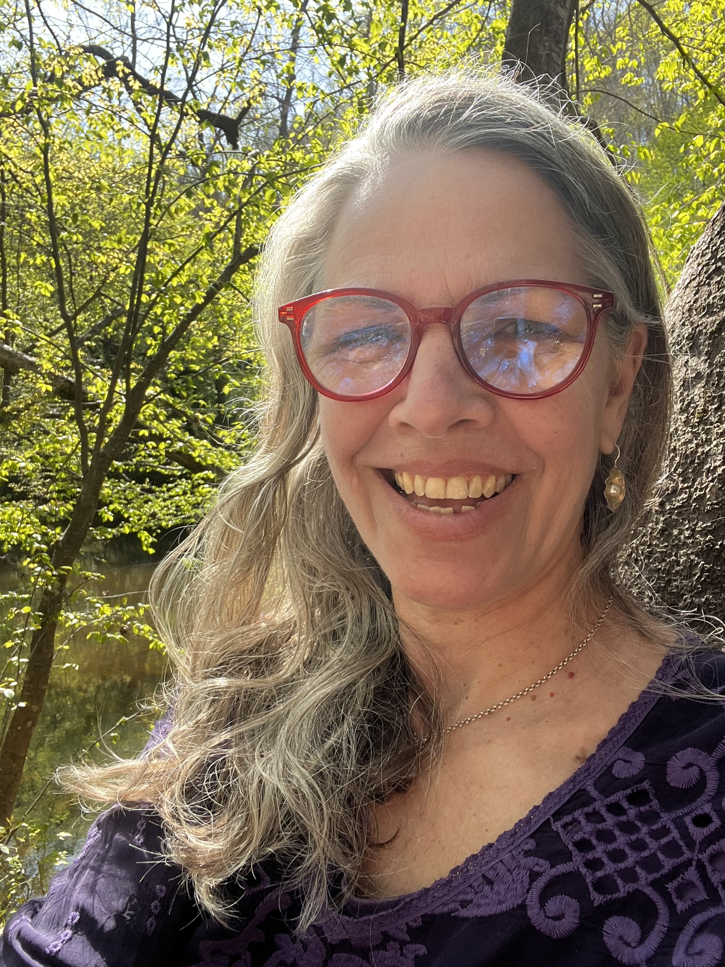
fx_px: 838
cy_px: 484
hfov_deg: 46.8
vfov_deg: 60.0
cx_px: 362
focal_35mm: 30
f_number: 2.2
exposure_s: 1/152
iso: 50
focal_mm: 2.71
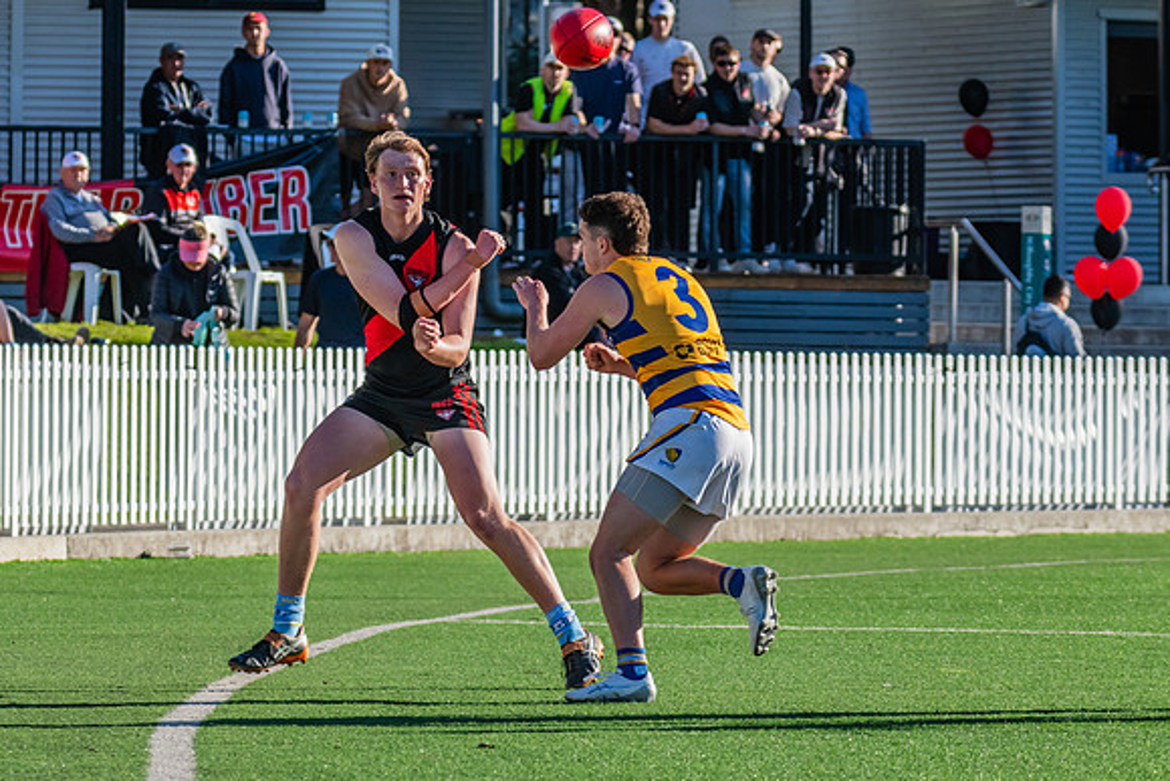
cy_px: 482
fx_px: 10284
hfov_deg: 6.5
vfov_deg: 4.3
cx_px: 524
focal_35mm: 316
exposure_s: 1/1250
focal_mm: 240
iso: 800
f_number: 10
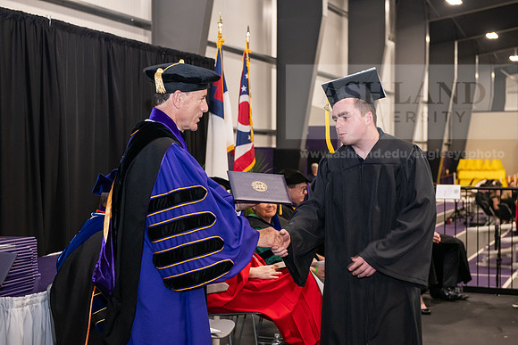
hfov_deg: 32.4
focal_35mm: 62
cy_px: 172
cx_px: 259
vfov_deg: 21.9
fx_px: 892
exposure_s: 1/125
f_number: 5
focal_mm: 62
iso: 2500
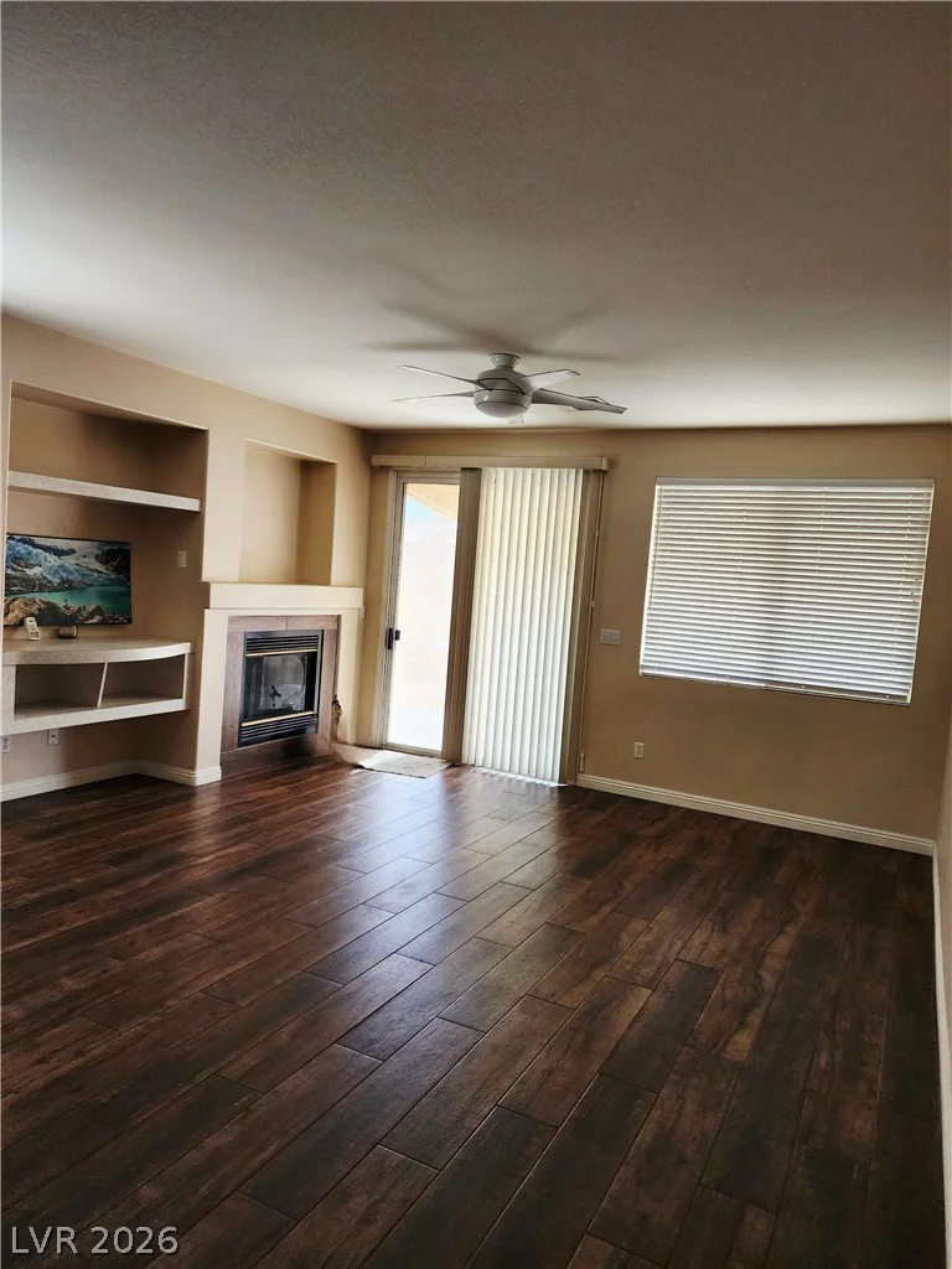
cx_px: 476
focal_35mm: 23
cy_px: 634
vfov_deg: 73.9
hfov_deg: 58.9
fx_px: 843
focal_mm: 6.4
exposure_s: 1/120
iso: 250
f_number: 1.8
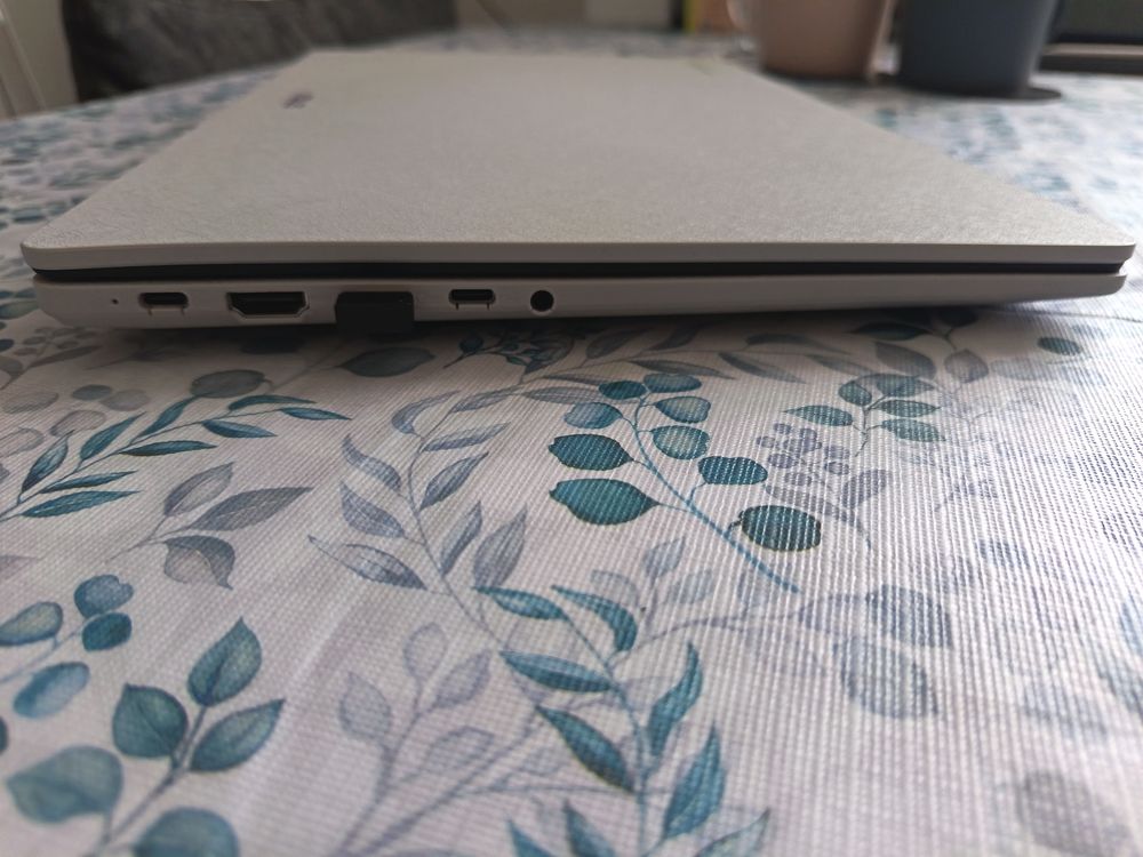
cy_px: 428
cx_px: 572
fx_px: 792
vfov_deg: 56.8
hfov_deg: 71.6
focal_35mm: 24
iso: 1197
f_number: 1.75
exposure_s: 1/33.3
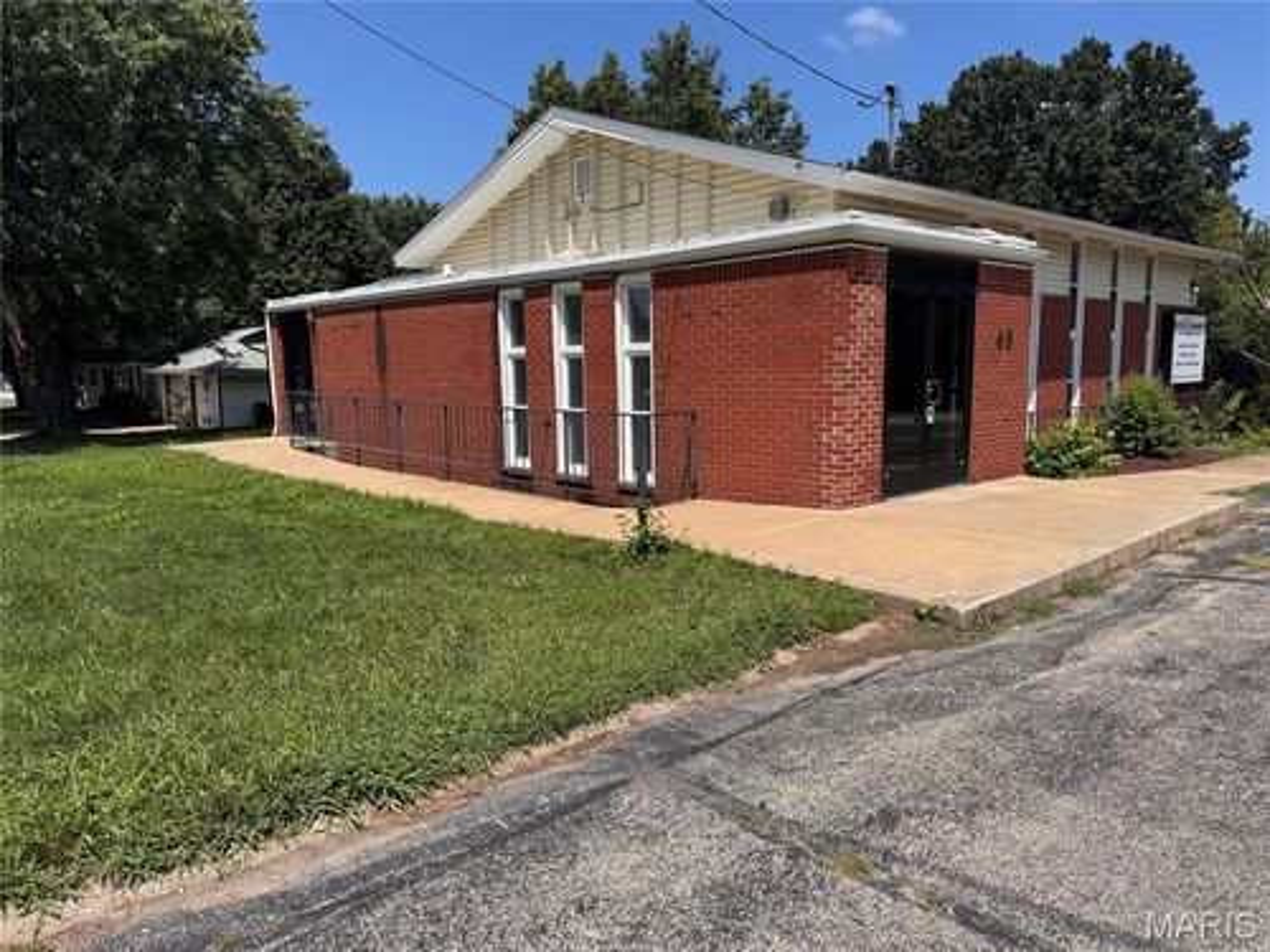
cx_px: 635
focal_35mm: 24
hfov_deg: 71.6
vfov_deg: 56.8
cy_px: 476
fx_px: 881
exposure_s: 1/5348
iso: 80
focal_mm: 6.76
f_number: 1.78
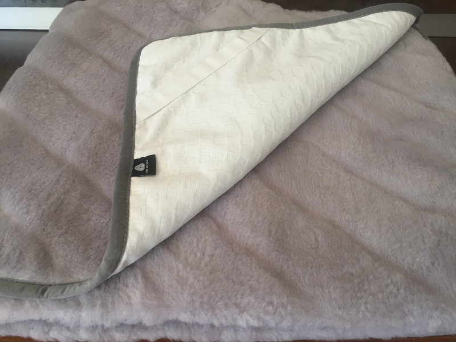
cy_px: 171
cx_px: 228
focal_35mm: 29
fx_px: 382
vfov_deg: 48.2
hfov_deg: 61.7
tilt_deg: -47.3
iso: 32
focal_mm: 4.15
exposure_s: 1/33
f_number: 2.2
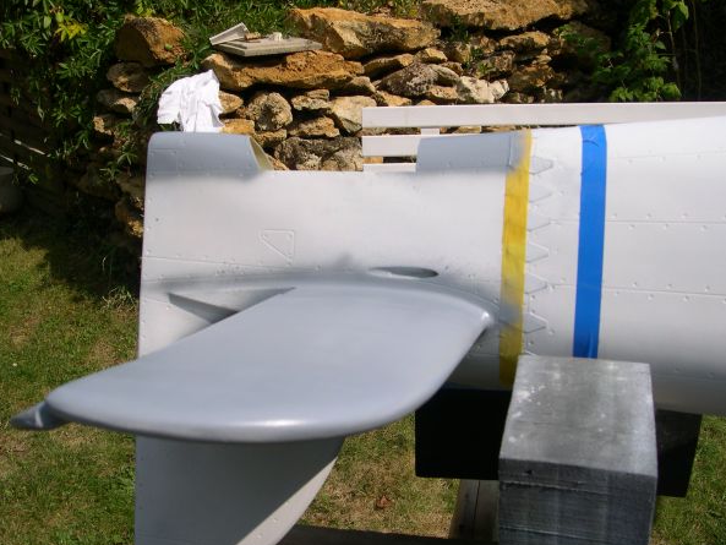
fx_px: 860
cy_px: 265
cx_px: 343
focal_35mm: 41
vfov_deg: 35.1
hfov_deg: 45.7
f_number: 7.6
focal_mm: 8
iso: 100
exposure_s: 1/312
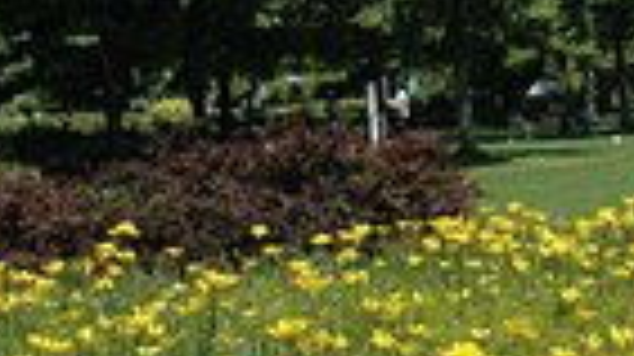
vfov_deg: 7.8
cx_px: 1084
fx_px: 2585
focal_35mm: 154
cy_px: 72
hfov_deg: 12.9
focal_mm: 27
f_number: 11
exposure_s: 1/500
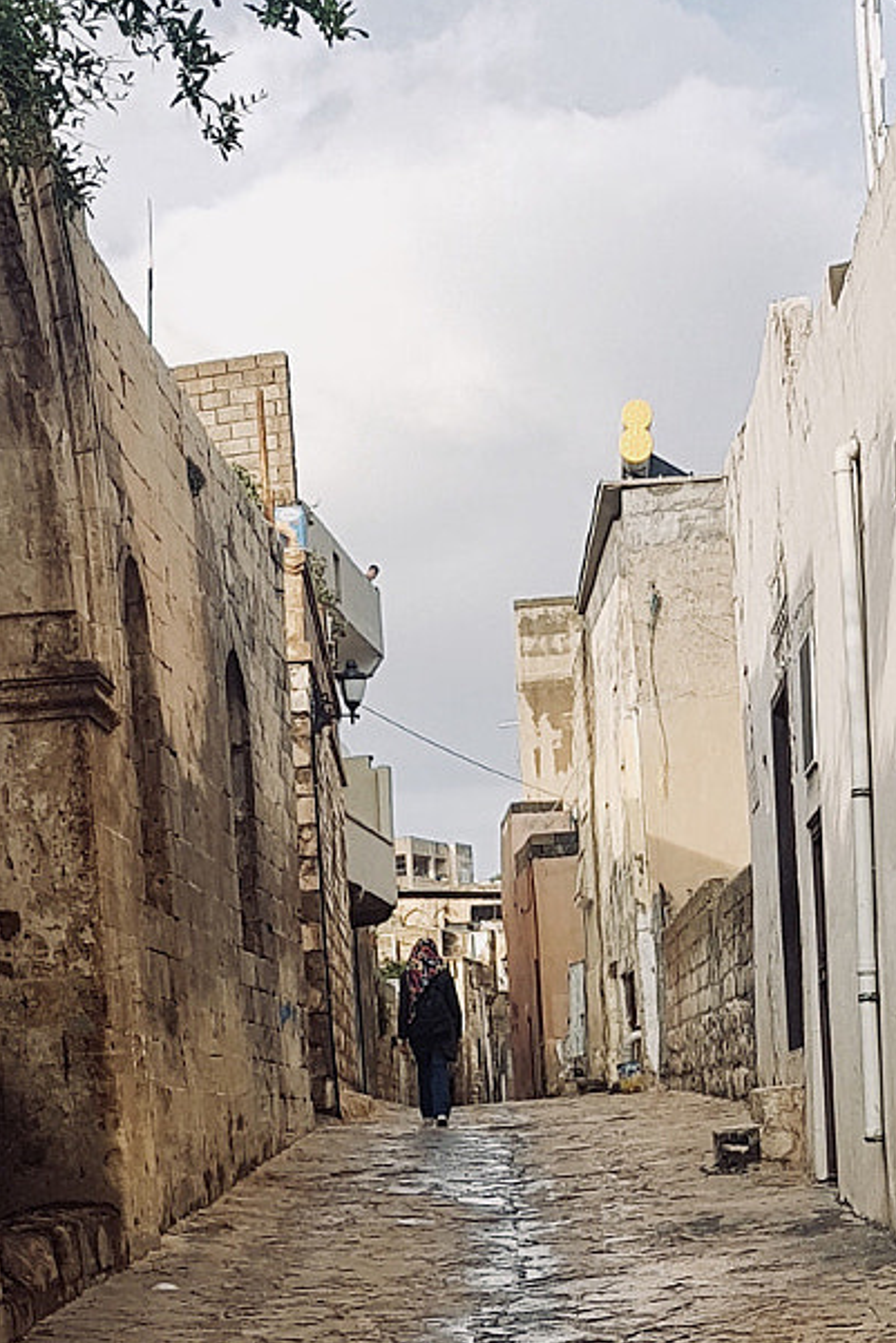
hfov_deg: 18.9
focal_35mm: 72
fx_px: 2686
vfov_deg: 26.1
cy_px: 1452
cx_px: 478
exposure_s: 1/586
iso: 40
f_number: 1.7
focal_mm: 4.2
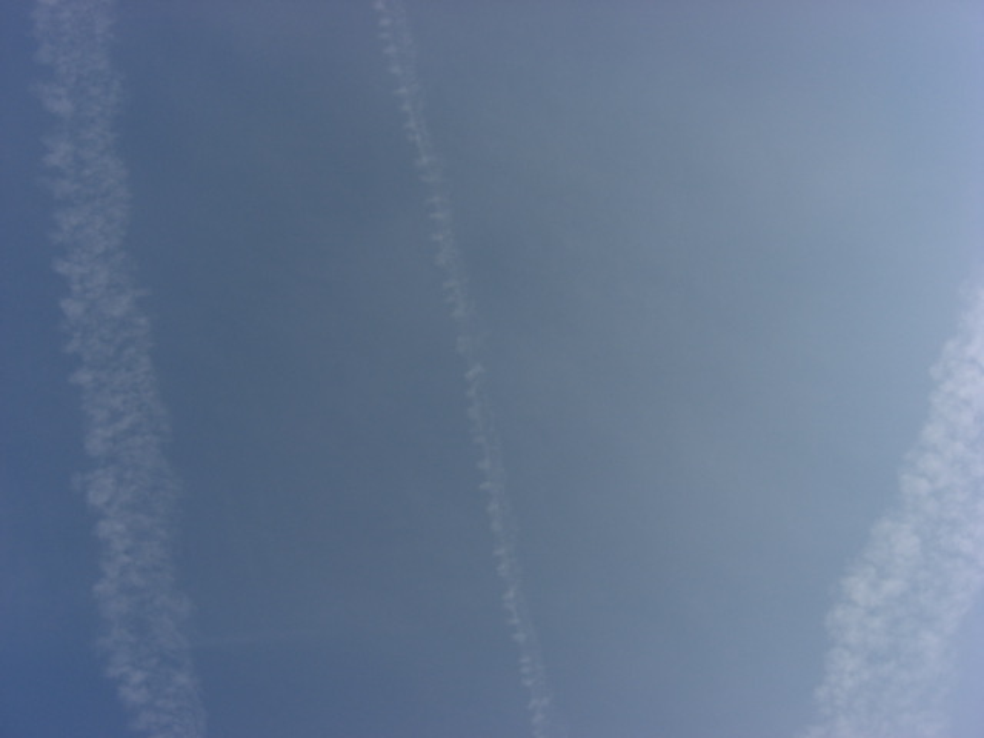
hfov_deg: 49.0
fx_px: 1080
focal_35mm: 38
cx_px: 492
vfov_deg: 37.7
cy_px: 369
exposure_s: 1/320
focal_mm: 7.9
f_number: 8
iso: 80
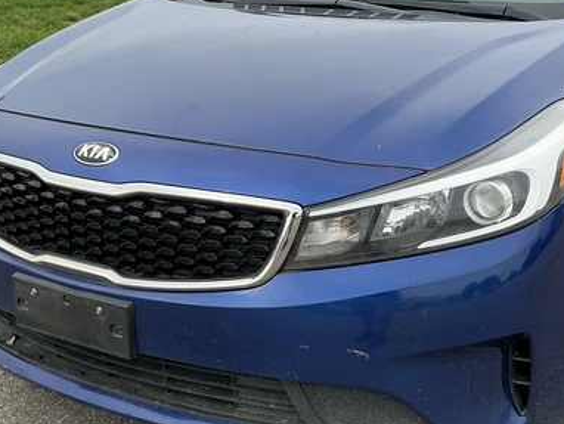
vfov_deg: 26.6
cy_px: 182
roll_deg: -0.9
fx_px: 897
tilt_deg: -14.3
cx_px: 357
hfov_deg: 34.7
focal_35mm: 55
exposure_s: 1/929
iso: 25
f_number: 1.8
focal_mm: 3
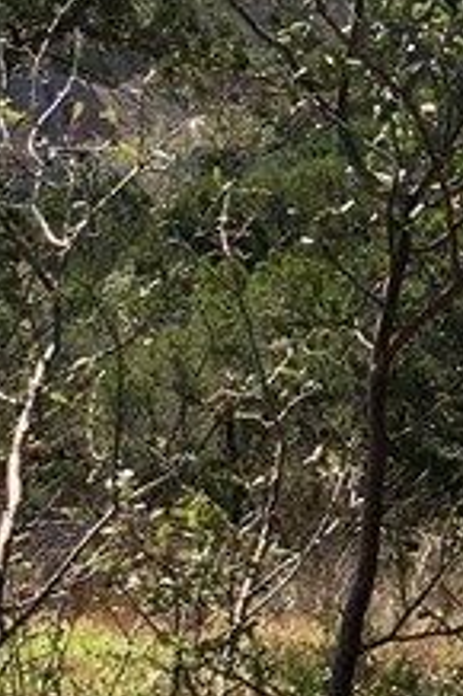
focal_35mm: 142
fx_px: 2744
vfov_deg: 14.4
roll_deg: +0.5
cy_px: 137
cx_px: 897
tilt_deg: -9.5
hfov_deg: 9.1
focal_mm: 4.15
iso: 25
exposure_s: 1/680
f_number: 2.2
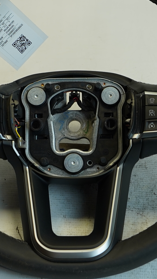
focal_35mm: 72
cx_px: 77
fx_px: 533
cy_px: 115
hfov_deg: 16.8
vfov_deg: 29.3
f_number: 4
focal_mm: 24
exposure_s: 1/160
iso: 250
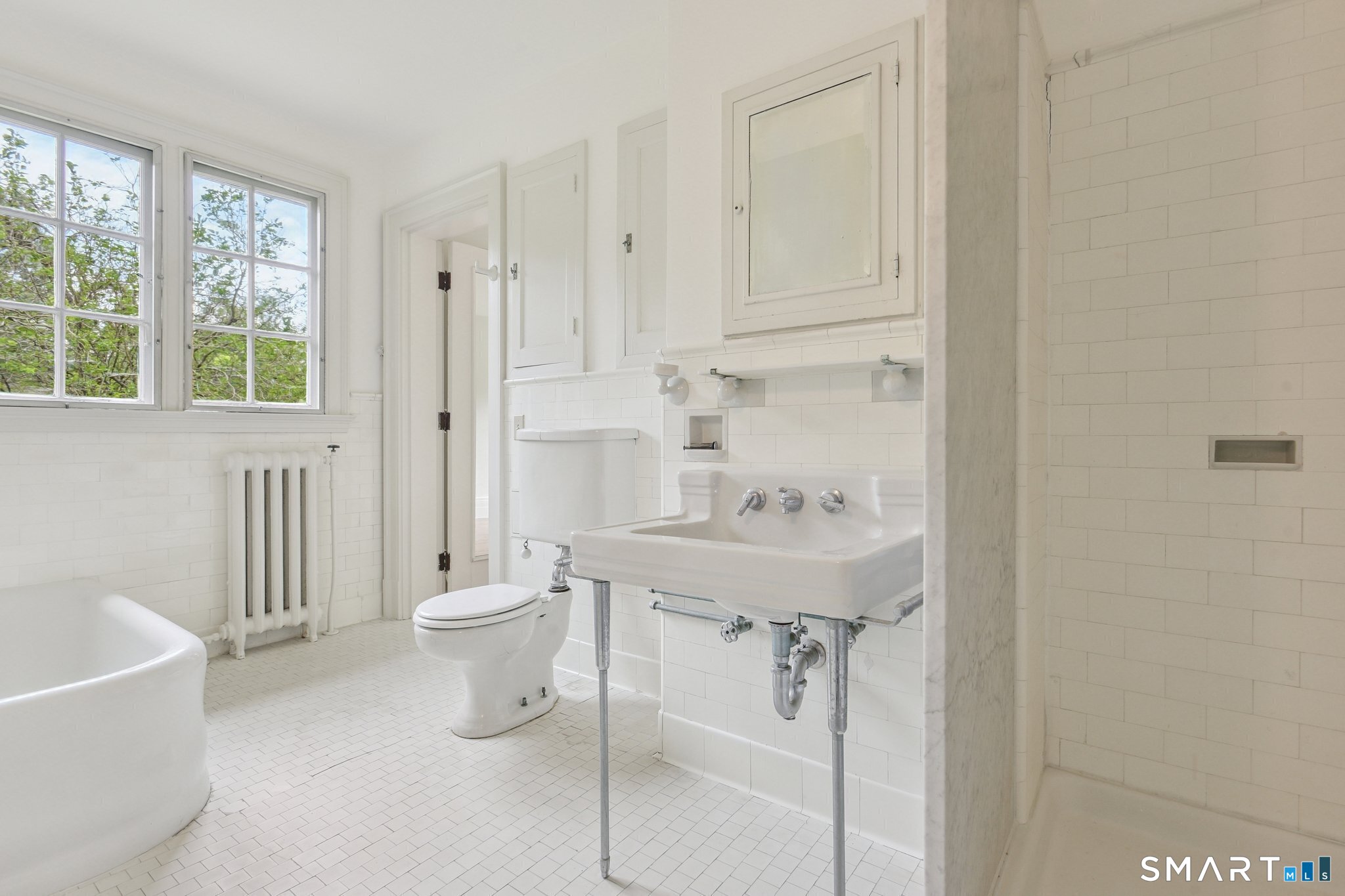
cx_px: 672
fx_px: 635
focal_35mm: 17
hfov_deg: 93.3
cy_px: 448
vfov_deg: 70.4
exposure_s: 1/40
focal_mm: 17
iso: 400
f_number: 11
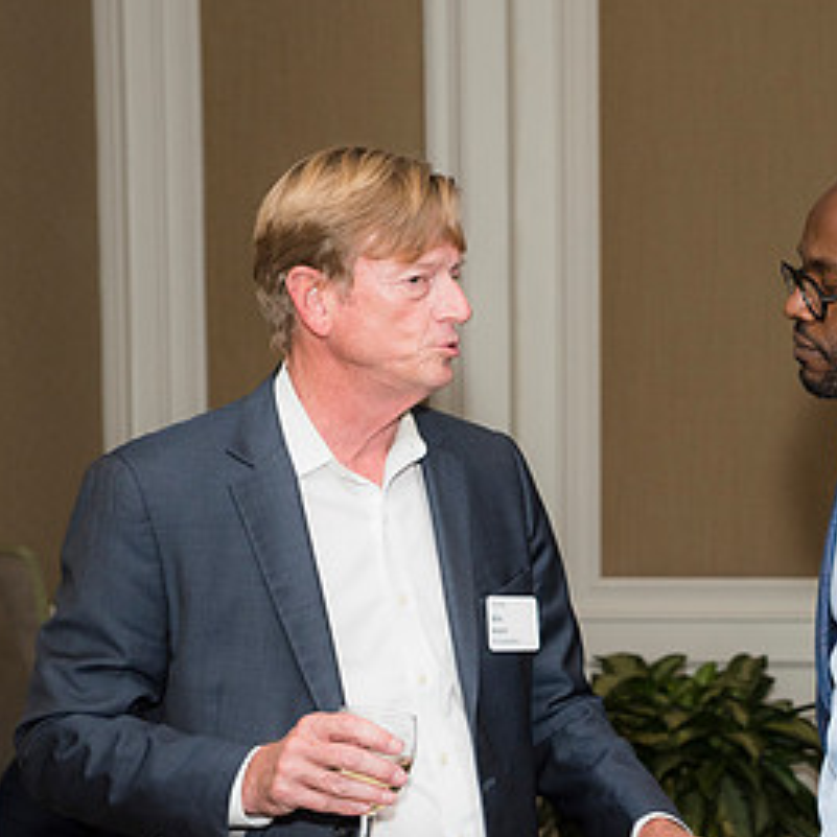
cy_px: 575
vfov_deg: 16.2
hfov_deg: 16.0
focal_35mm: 107
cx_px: 774
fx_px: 2927
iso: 800
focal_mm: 58
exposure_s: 1/125
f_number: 5.6
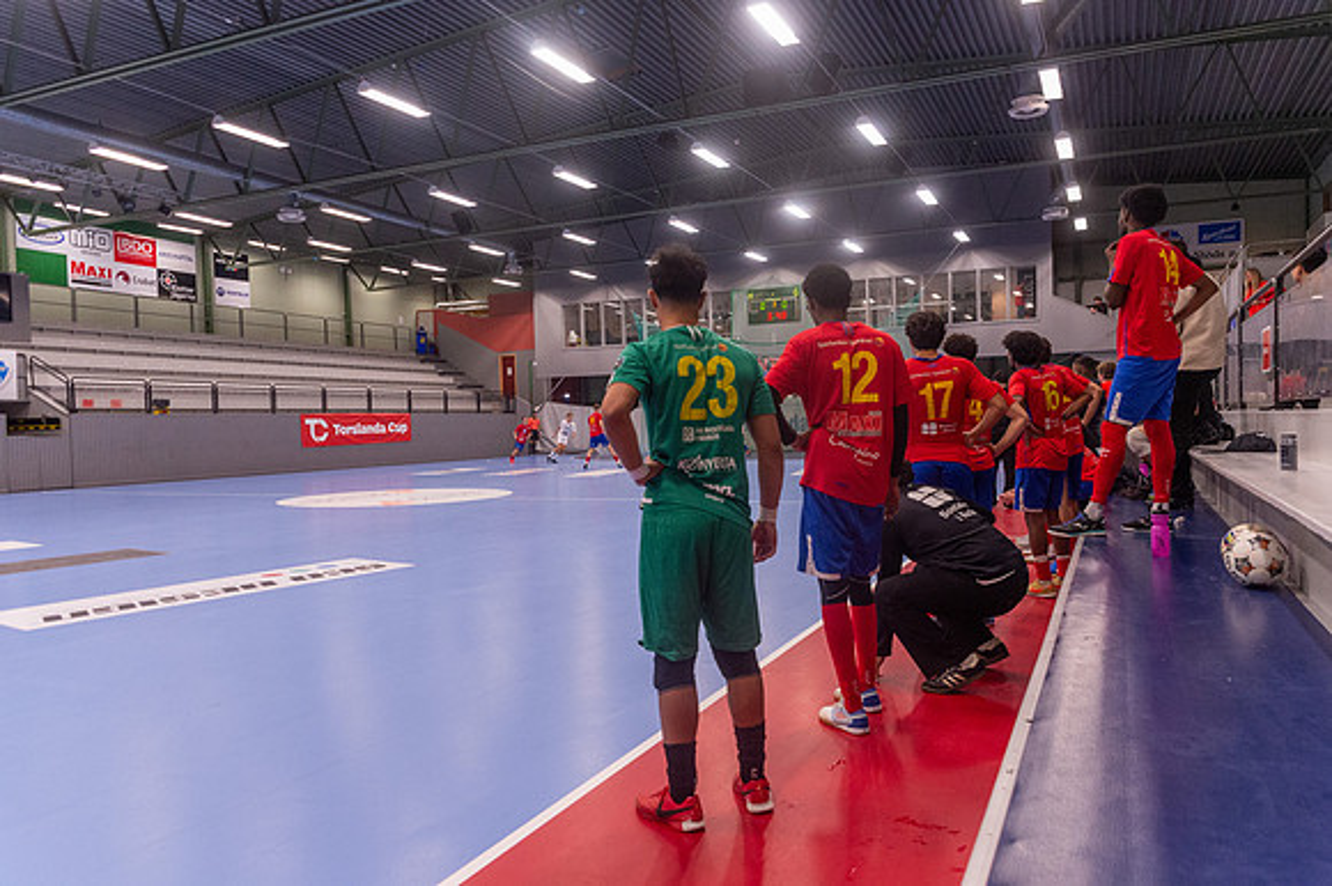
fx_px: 932
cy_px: 443
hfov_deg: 71.1
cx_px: 666
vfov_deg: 50.9
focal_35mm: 25
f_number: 3.5
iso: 4000
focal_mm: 24
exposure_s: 1/500
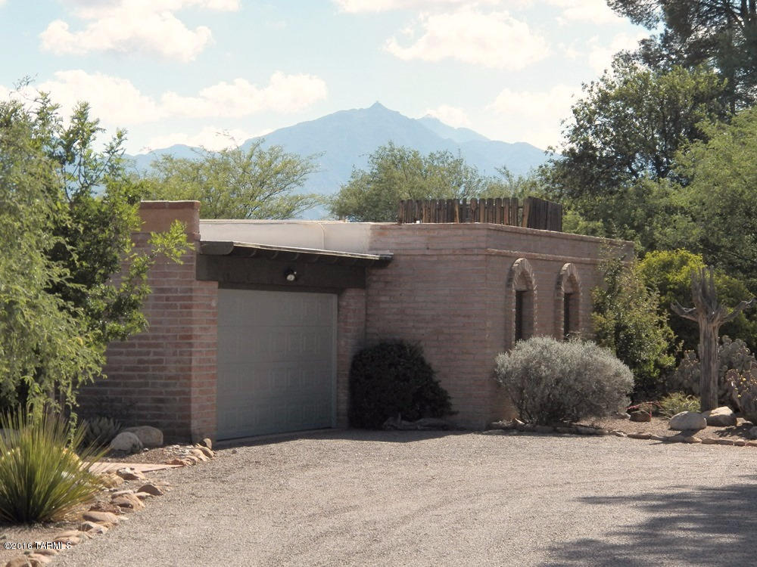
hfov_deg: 19.4
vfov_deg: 14.6
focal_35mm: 101
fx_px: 2209
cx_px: 378
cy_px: 284
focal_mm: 17.1
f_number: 4
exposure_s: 1/1600
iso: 125
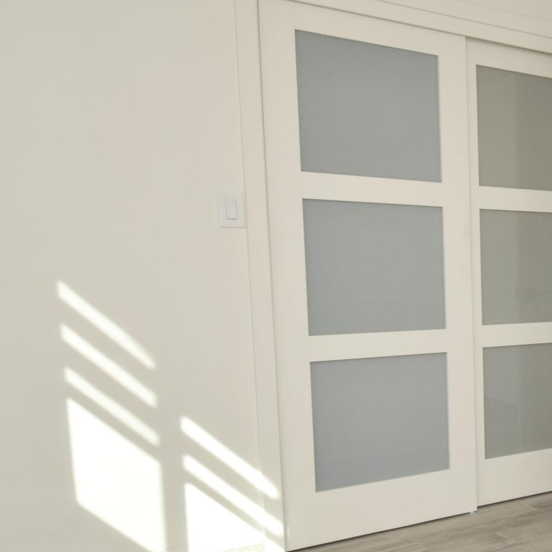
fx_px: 758
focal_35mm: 42
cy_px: 360
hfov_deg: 32.1
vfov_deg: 39.6
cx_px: 685
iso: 400
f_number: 9
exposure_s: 1/200
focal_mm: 10
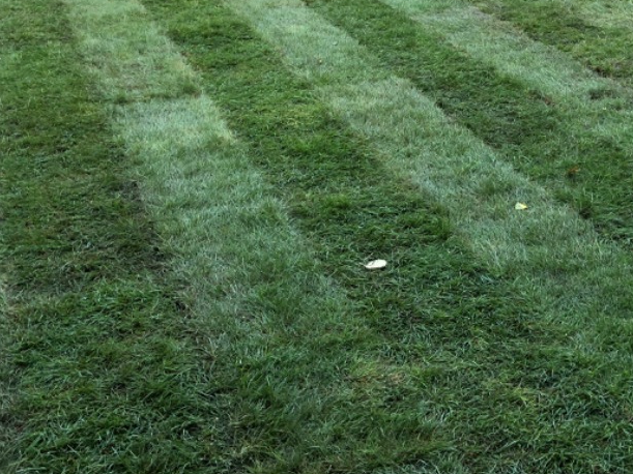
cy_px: 71
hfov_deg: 34.7
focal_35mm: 55
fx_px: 1006
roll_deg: +2.0
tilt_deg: -16.8
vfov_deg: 25.9
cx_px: 404
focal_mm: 3.99
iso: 20
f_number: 1.8
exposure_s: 1/169
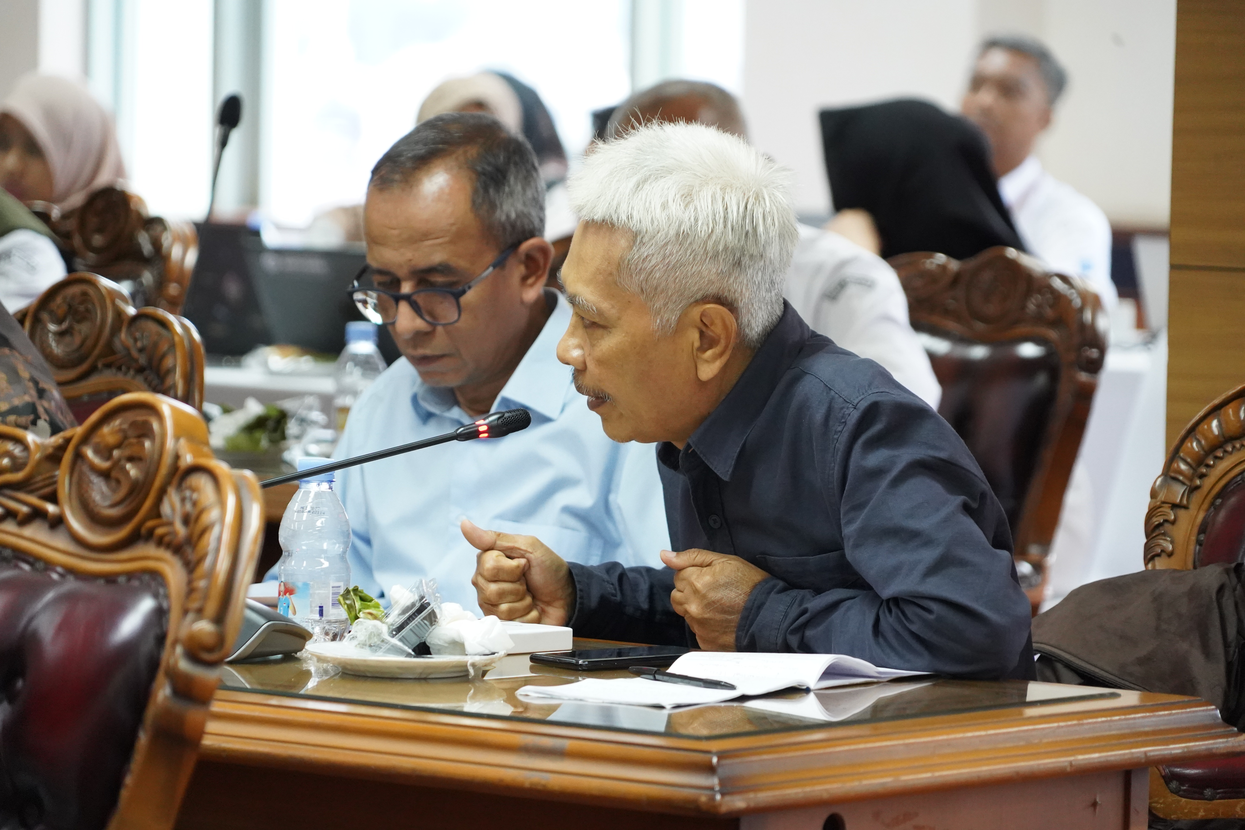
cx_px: 622
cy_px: 415
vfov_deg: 6.8
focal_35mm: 201
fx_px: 6951
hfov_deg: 10.2
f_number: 6.3
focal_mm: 201
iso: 8000
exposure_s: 1/125
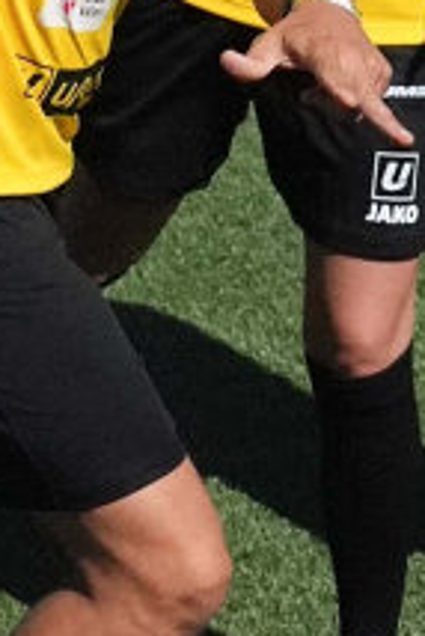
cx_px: 389
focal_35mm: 202
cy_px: -256
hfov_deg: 6.8
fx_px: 3571
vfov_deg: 9.9
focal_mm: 24
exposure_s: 1/80000
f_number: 4.5
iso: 5000
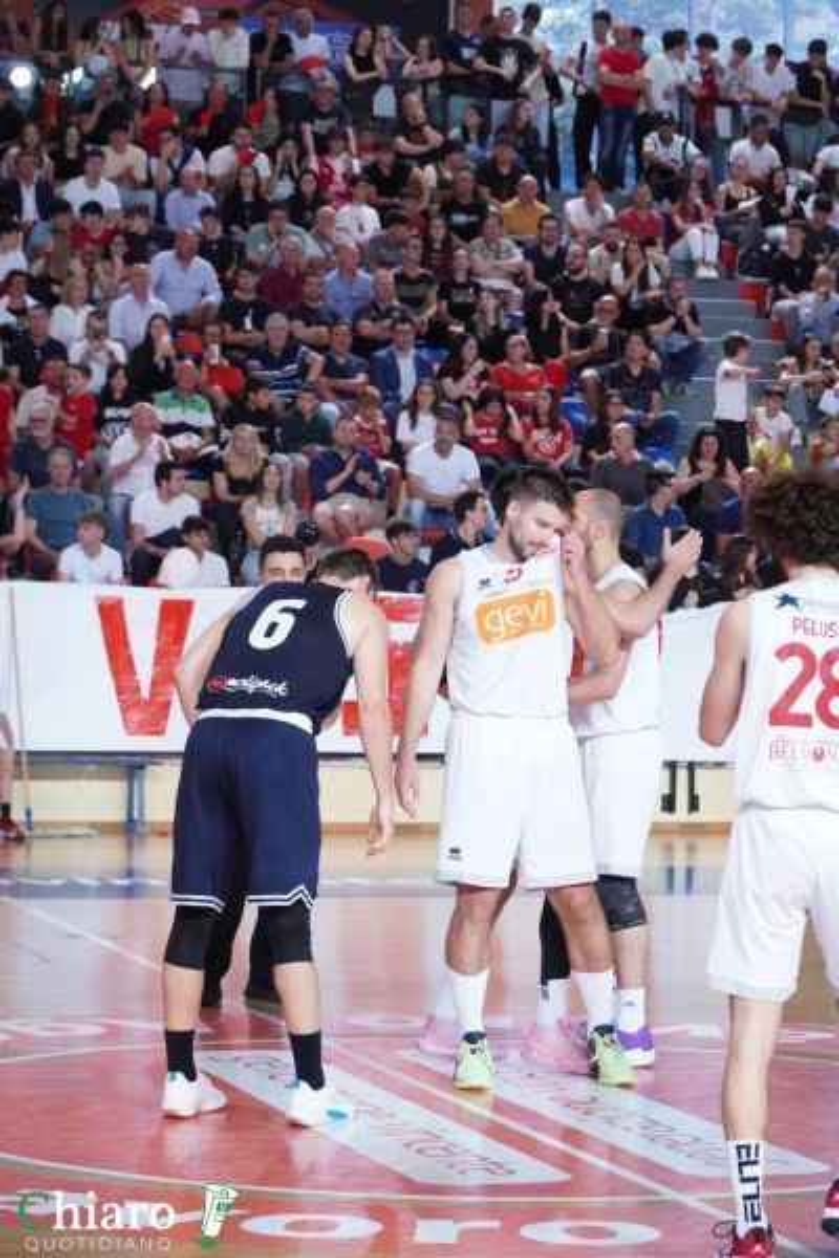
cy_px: 629
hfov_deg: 14.3
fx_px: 3356
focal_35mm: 96
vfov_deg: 21.2
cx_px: 420
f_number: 5
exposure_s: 1/640
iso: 5000
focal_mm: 64
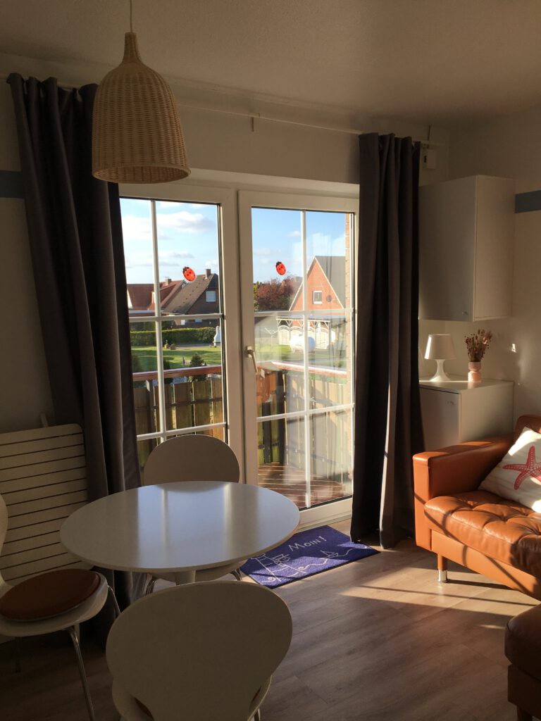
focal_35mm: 29
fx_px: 604
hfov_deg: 48.2
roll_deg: +2.2
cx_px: 270
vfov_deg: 61.7
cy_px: 360
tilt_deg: -5.9
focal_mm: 4.15
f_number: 2.2
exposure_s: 1/460
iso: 25
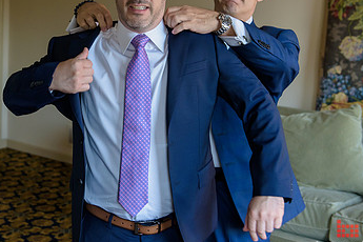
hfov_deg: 27.1
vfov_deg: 18.3
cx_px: 106
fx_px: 746
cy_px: 71
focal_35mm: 74
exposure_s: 1/125
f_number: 3.2
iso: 640
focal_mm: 44
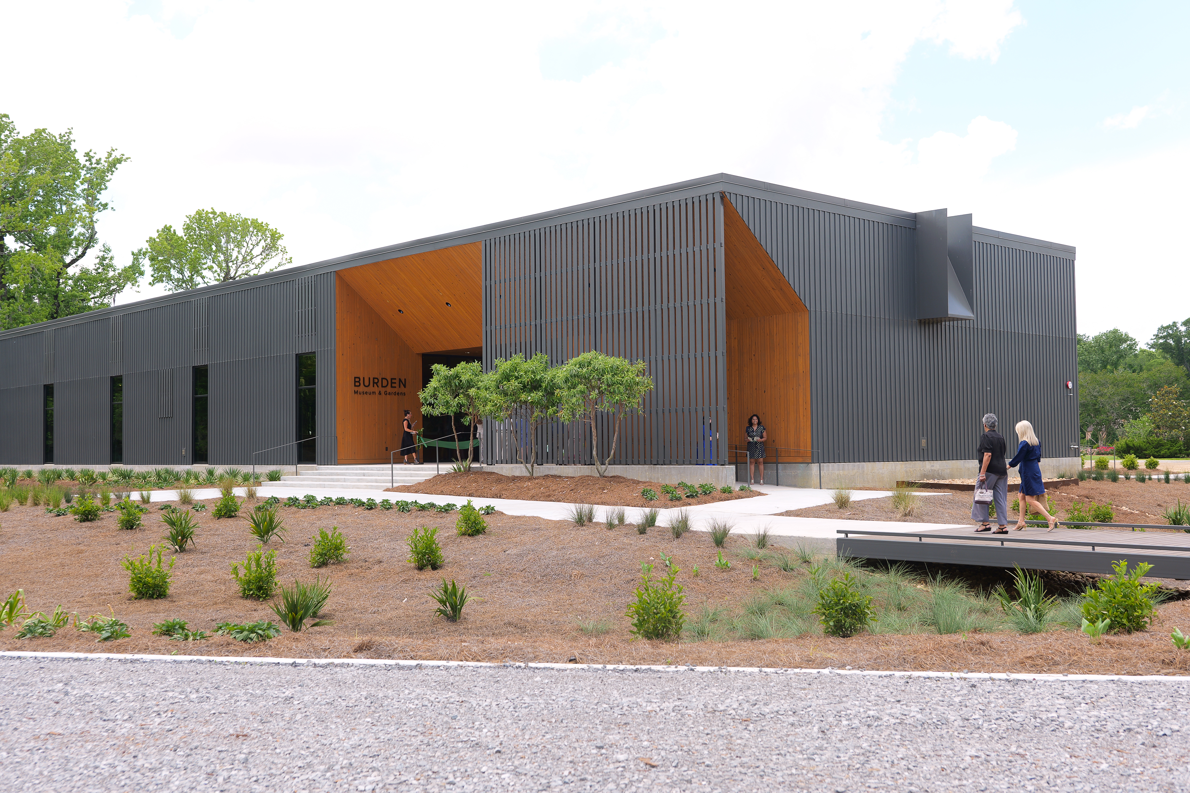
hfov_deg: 50.7
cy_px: 396
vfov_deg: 35.1
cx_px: 595
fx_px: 1256
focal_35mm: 38
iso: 100
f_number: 5.6
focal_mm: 38
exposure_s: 1/160
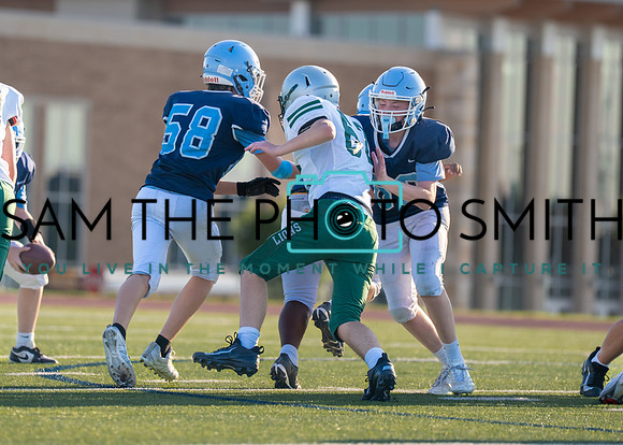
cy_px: 200
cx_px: 257
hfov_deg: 6.3
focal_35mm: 320
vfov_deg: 4.5
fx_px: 5658
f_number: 2.8
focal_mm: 200
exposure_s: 1/3200
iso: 320
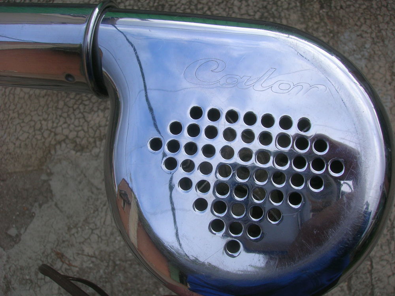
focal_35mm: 34
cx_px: 198
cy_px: 148
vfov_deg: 41.8
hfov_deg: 54.0
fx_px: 388
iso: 50
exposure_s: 1/132
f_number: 4.9
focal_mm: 5.7
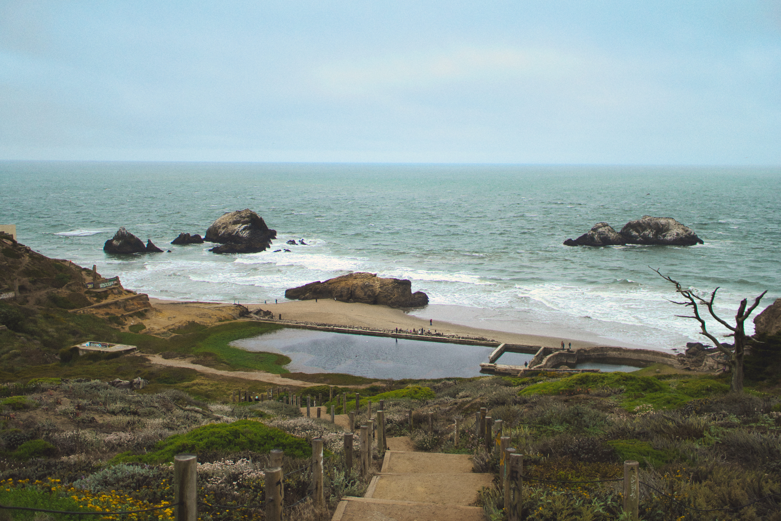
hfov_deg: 53.1
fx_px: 781
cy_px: 260
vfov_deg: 36.9
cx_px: 390
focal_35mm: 36
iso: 100
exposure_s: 1/4000
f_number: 1.8
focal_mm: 24
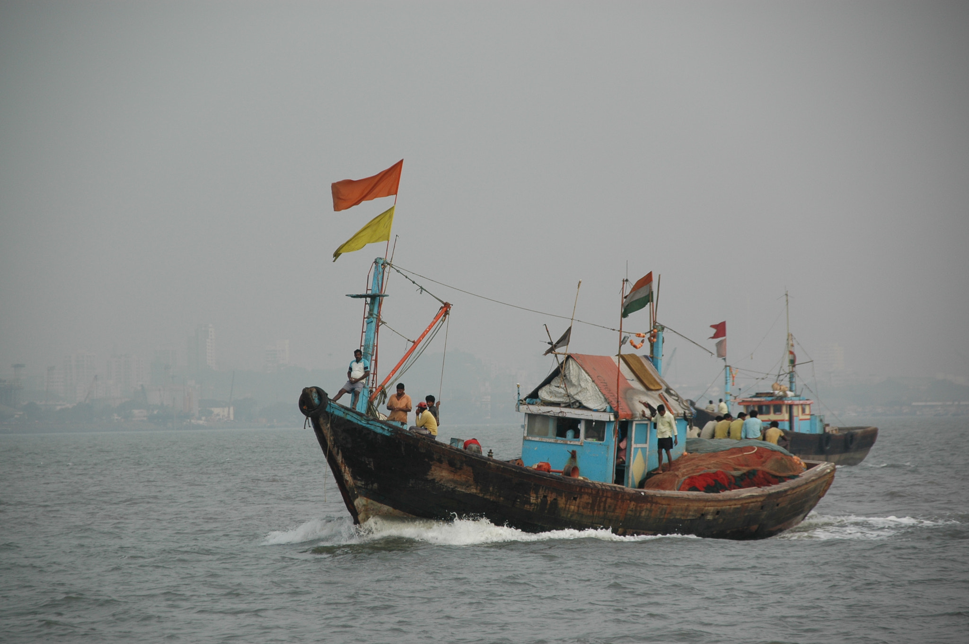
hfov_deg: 8.9
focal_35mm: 232
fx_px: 6253
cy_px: 322
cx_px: 484
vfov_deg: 5.9
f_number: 6
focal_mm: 155
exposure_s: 1/640
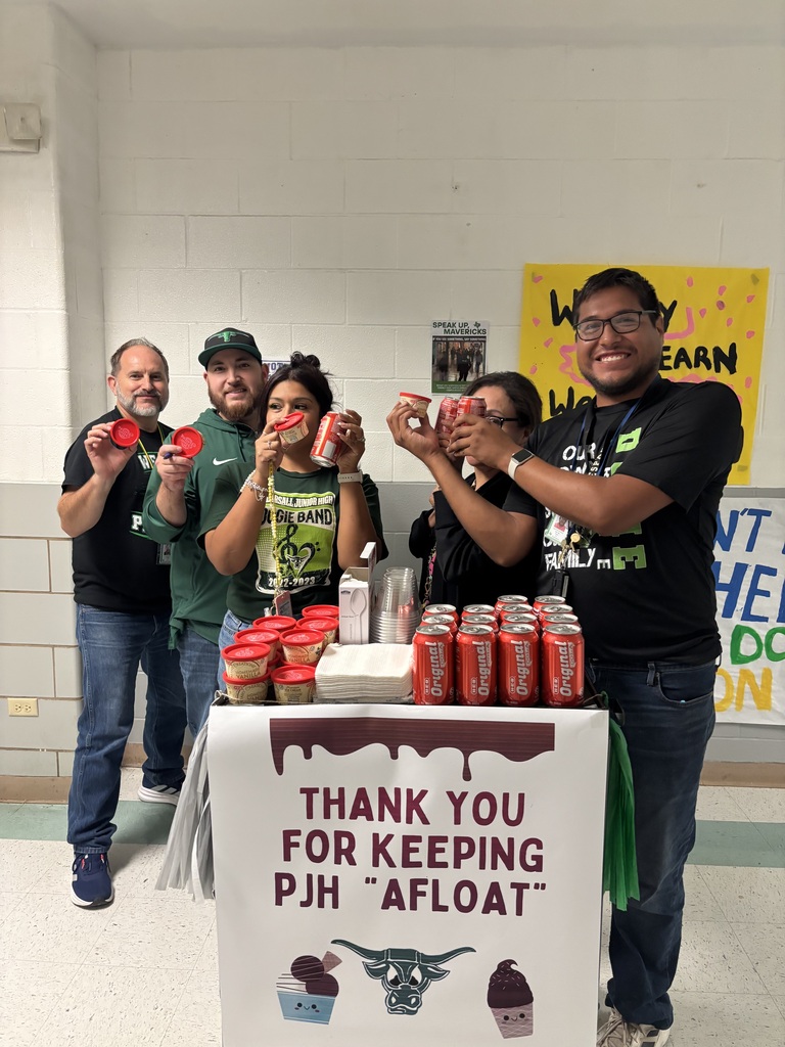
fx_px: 786
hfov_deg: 53.1
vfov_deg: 67.3
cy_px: 524
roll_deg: -1.3
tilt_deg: -7.5
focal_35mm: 26
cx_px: 392
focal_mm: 5.96
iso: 320
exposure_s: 1/60
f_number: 1.6
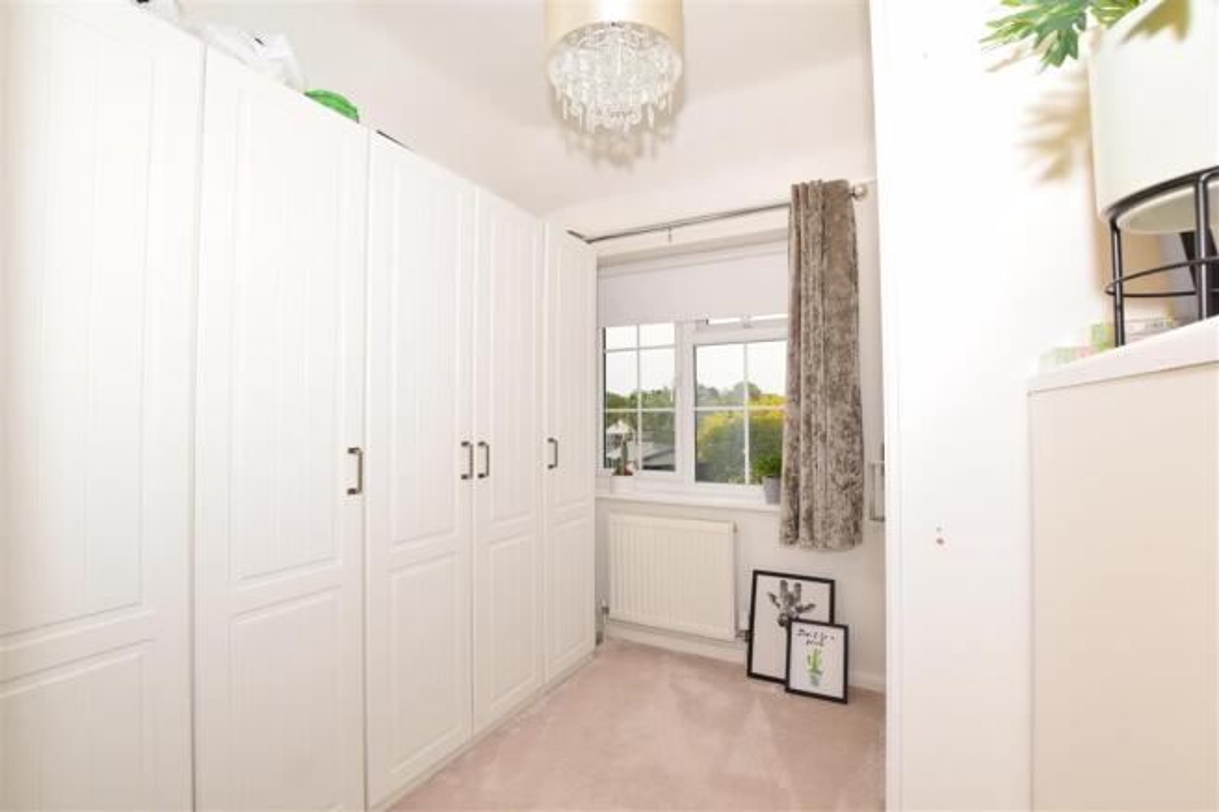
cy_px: 406
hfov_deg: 100.4
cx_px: 610
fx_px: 508
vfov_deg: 77.3
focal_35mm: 15
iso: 400
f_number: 16
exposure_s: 1/200
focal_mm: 10
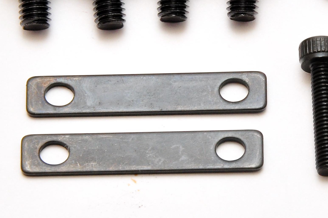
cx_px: 298
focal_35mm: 830
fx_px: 7552
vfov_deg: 1.7
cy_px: 31
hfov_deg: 2.5
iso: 400
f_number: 22
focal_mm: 200
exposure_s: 1/60
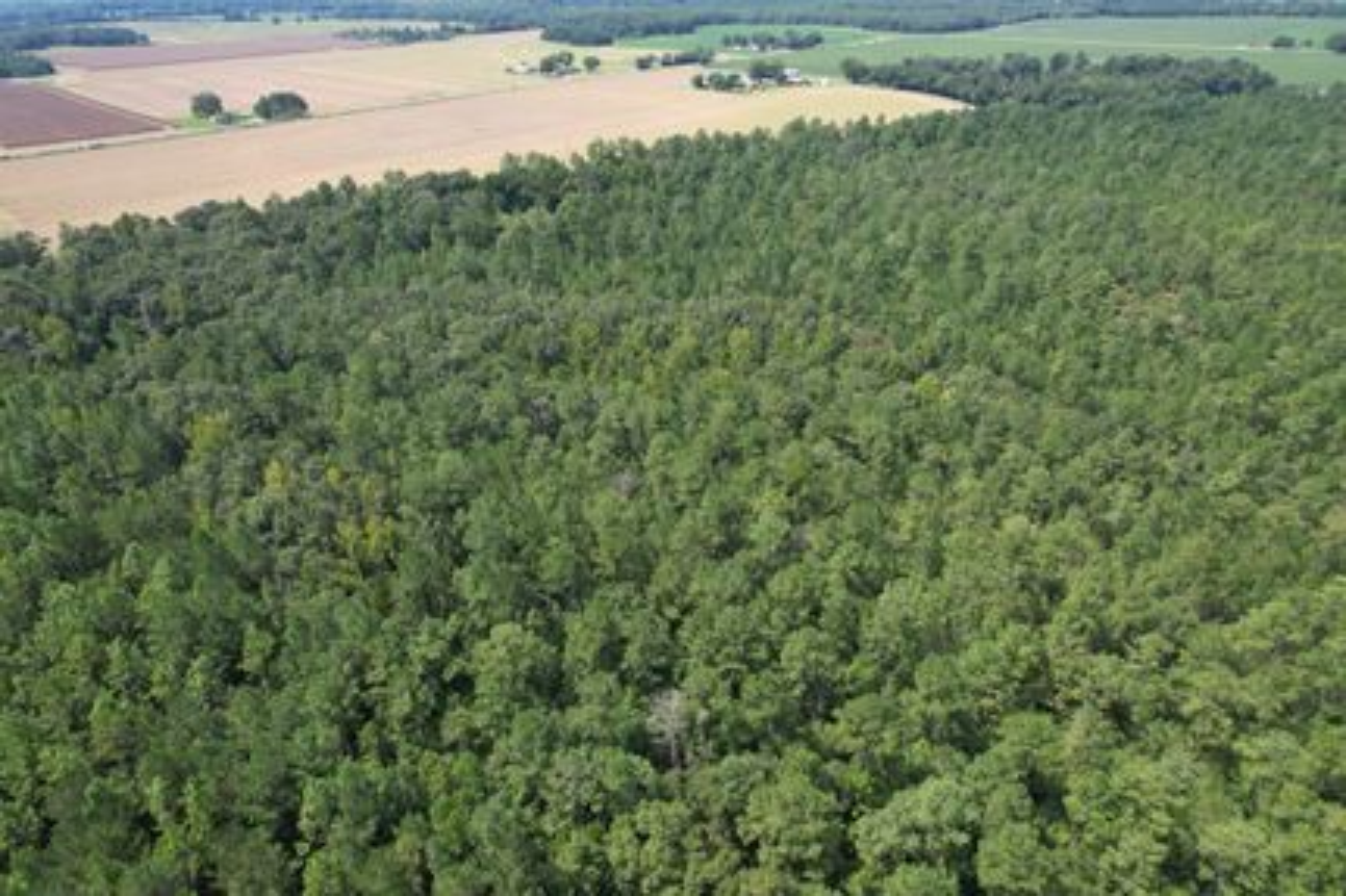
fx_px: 822
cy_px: 448
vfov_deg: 57.2
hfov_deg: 78.6
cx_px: 673
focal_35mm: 22
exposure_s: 1/800
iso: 100
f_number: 2.8
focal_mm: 8.38
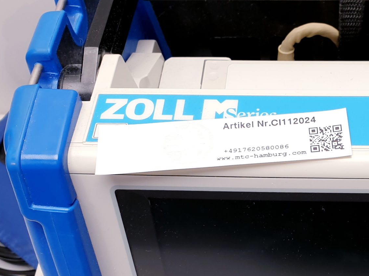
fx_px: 629
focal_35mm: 59
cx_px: 297
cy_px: 234
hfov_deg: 31.8
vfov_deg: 24.3
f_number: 2.4
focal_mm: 4.3
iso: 50
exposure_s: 1/50
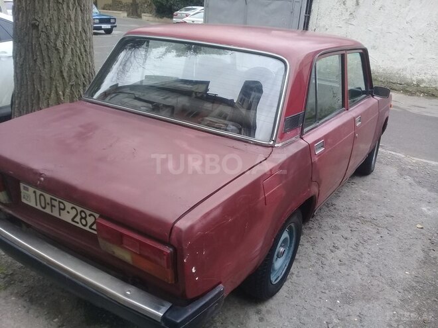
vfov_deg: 45.4
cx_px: 219
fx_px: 392
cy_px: 164
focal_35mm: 31
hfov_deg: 58.4
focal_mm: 3.3
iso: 50
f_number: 2.2
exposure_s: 1/117
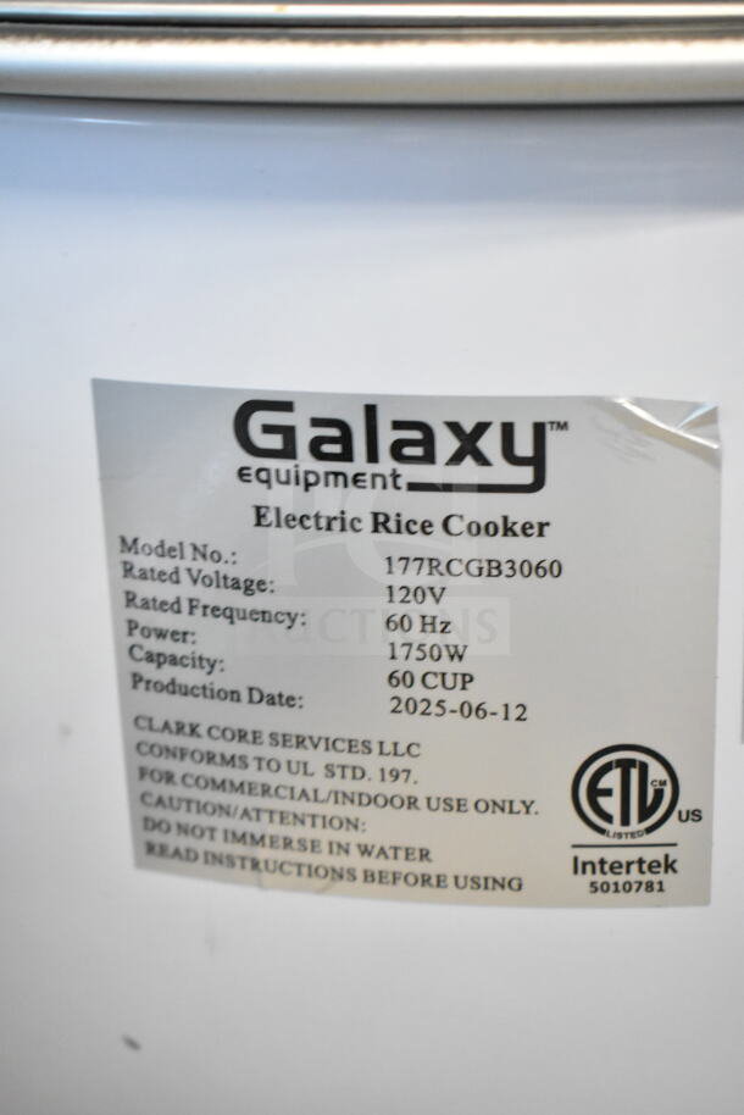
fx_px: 2137
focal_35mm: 69
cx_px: 372
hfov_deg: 19.7
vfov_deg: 29.2
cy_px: 558
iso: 7200
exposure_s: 1/80
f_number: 5.3
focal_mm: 46
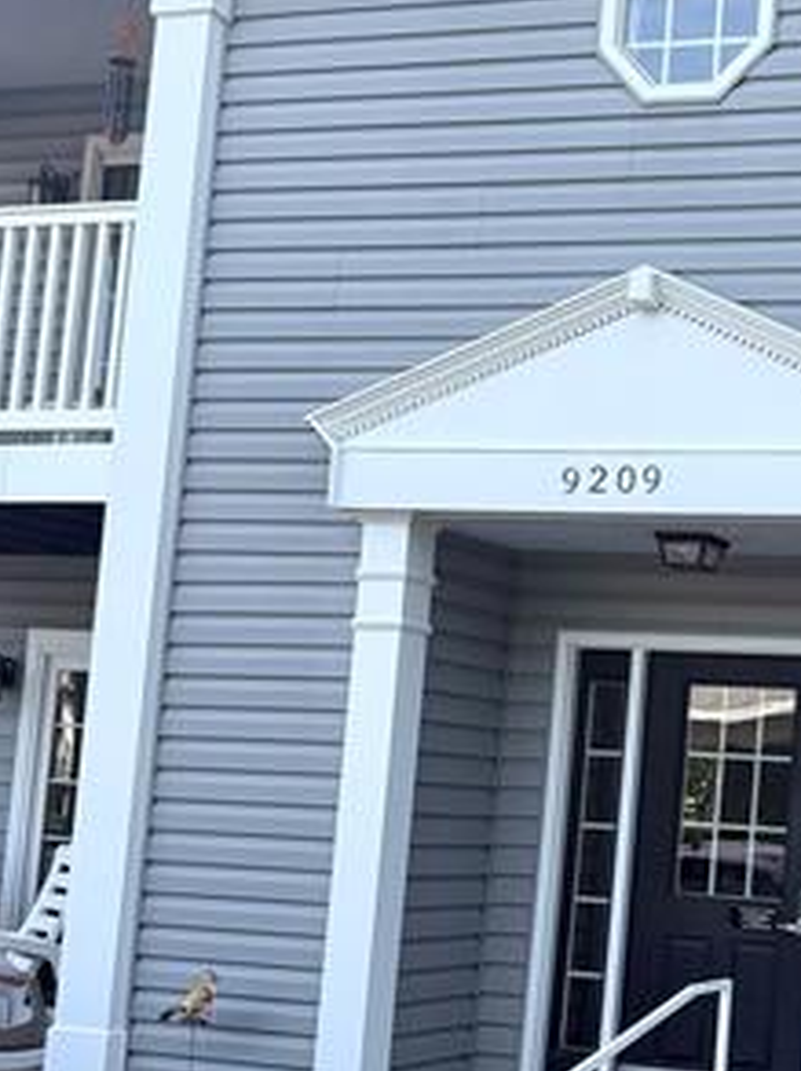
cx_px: 918
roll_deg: -3.5
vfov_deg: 30.7
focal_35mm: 63
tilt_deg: +6.8
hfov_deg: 21.8
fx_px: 1948
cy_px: 610
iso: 100
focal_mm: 6.76
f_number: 1.78
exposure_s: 1/1292
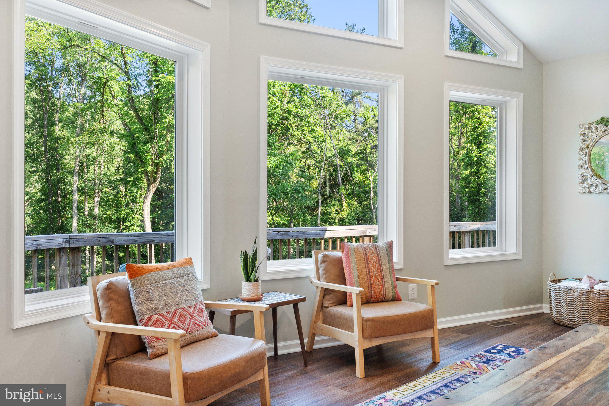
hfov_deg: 61.9
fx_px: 507
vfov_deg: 43.6
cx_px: 304
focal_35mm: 30
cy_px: 203
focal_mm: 20
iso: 400
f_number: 8
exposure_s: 1/13
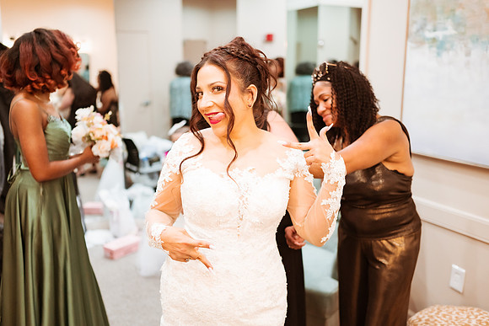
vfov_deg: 37.9
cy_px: 163
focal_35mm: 35
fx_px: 476
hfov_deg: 54.4
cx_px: 244
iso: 1250
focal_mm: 35
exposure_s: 1/400
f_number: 1.8
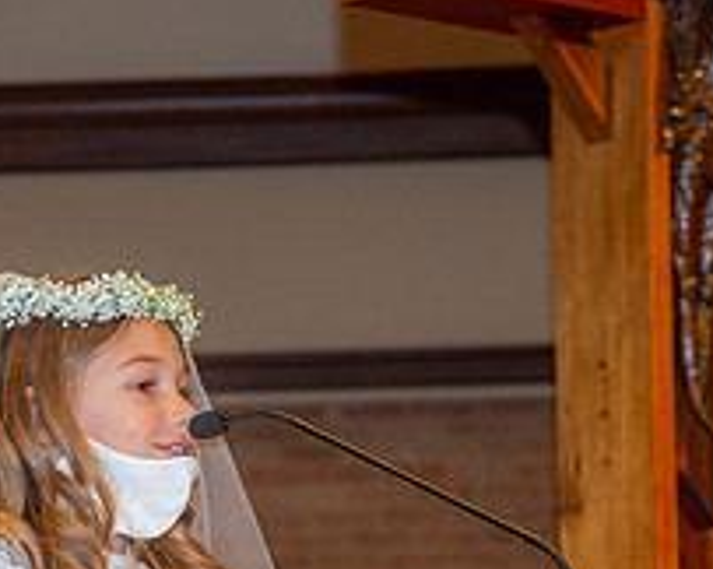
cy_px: 615
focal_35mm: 209
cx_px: 95
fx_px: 4406
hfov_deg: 9.2
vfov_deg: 7.3
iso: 1600
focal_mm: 78
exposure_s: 1/250
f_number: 5.6
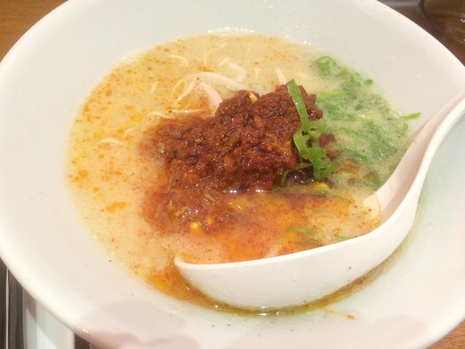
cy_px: 174
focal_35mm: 29
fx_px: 390
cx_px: 232
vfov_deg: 48.2
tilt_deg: -54.5
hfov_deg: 61.7
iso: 320
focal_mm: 4.15
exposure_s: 1/30
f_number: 2.2
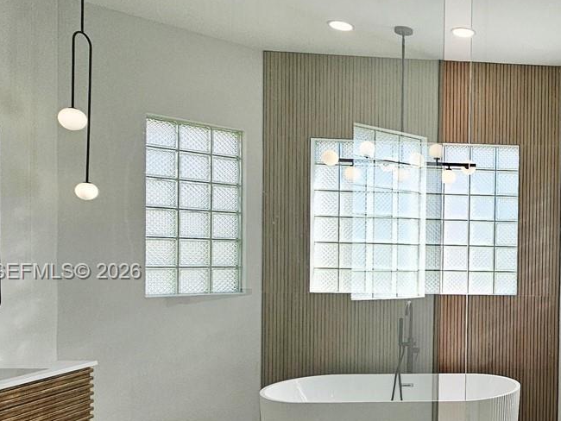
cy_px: 273
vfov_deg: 43.7
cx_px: 563
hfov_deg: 47.1
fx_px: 519
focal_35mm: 32
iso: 50
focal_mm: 2.2
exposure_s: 1/370
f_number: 2.2
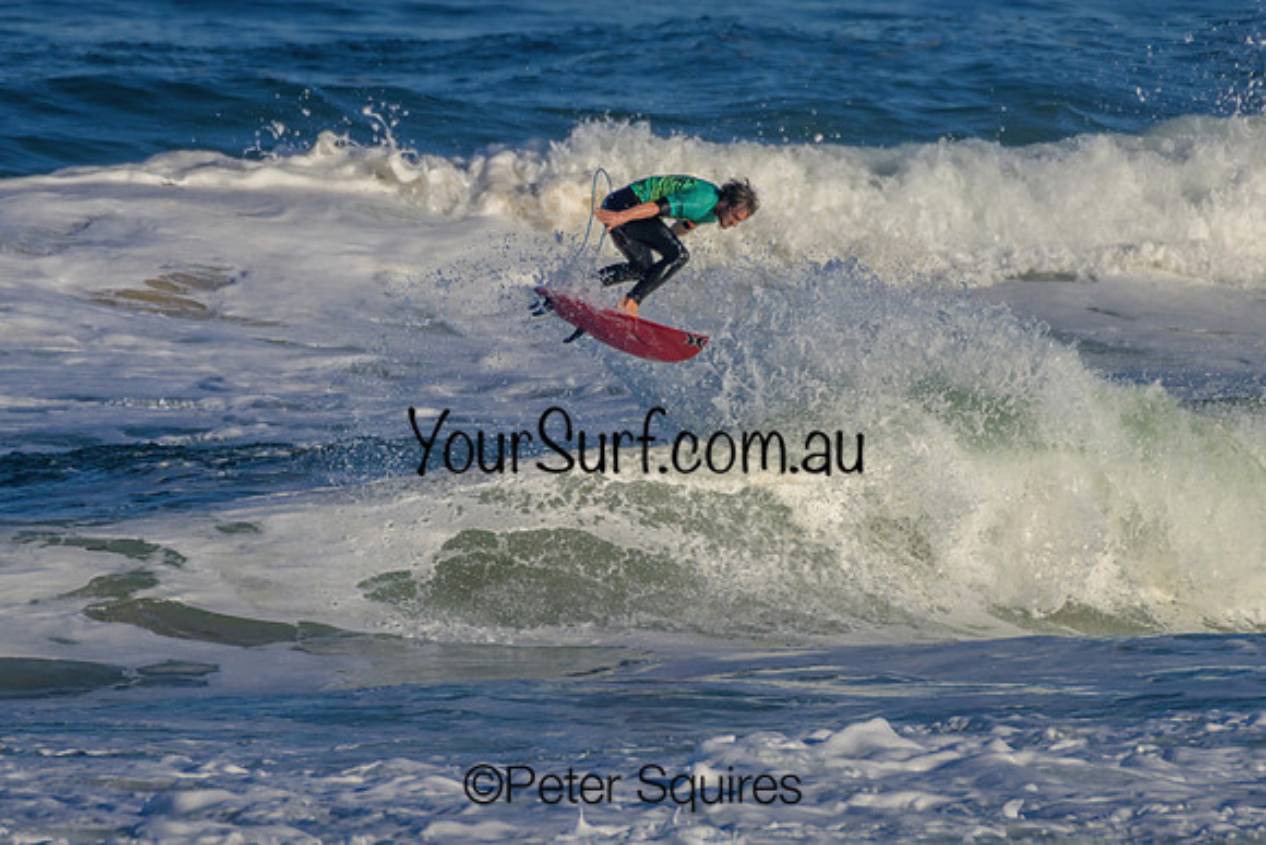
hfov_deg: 1.7
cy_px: 495
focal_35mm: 1192
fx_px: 41944
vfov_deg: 1.2
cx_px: 619
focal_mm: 1000
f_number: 11
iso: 800
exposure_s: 1/3200
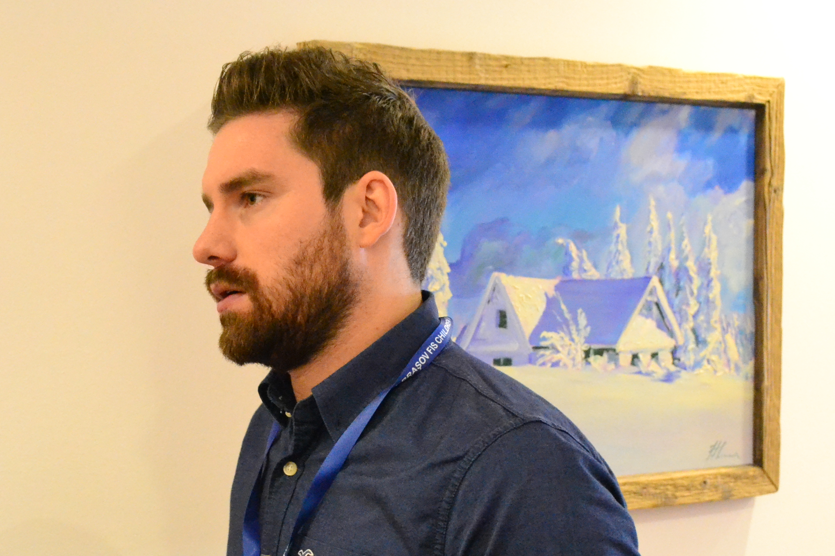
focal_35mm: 77
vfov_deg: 17.6
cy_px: 423
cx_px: 363
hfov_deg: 26.3
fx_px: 1786
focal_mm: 32
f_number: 5.6
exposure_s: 1/80
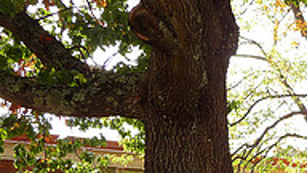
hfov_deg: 20.4
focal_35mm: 92
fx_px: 749
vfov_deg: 12.8
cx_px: 440
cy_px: 209
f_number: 3.3
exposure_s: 1/250
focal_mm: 4.7
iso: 100
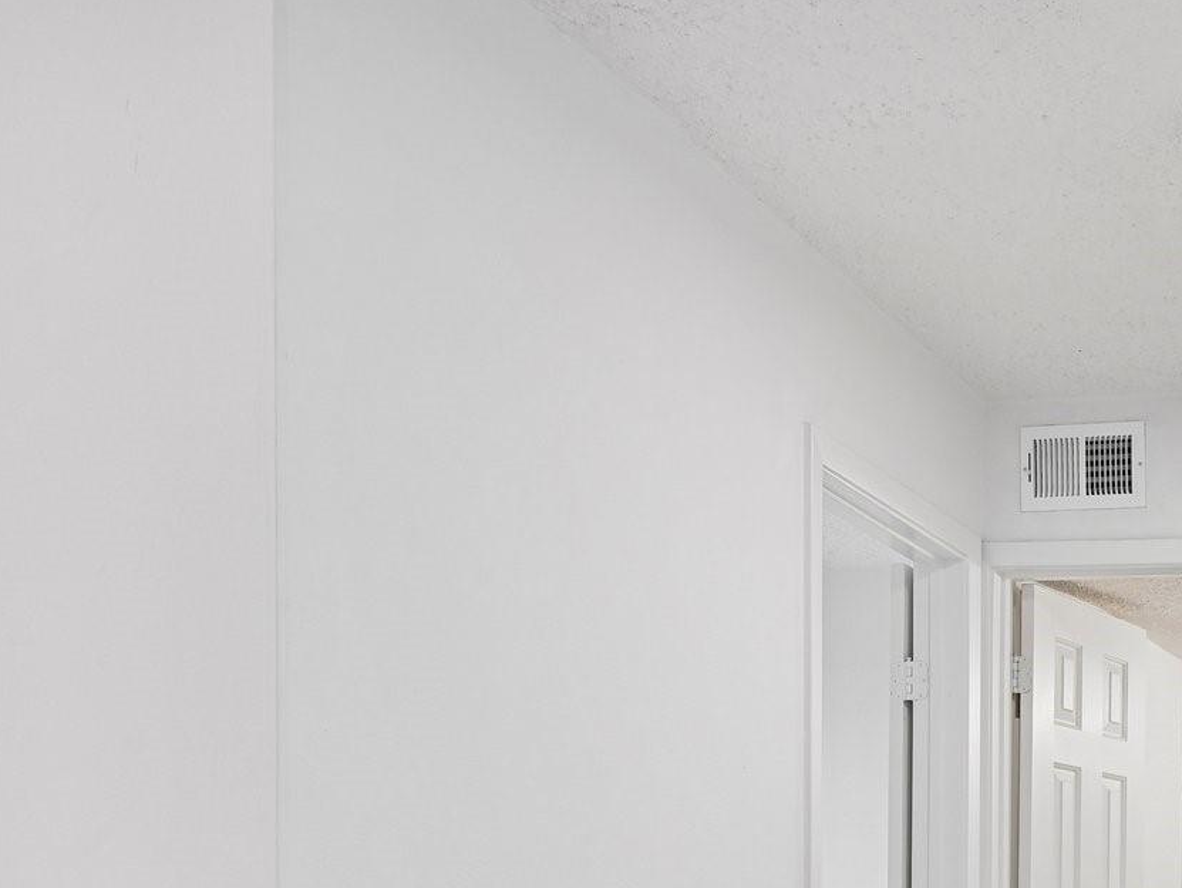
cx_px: 1344
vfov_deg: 29.7
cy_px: 917
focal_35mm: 45
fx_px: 1537
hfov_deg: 35.1
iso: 400
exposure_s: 1/50
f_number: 8
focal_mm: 19
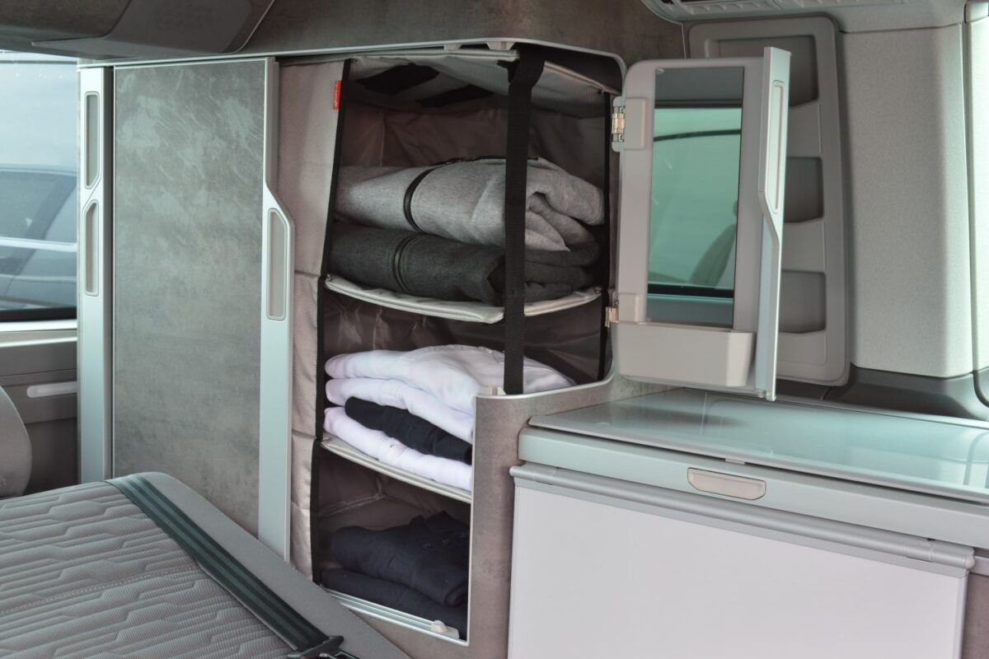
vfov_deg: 28.9
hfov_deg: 42.3
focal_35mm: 46
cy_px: 330
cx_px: 494
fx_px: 1277
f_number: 11
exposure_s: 1/4
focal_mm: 31
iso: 100
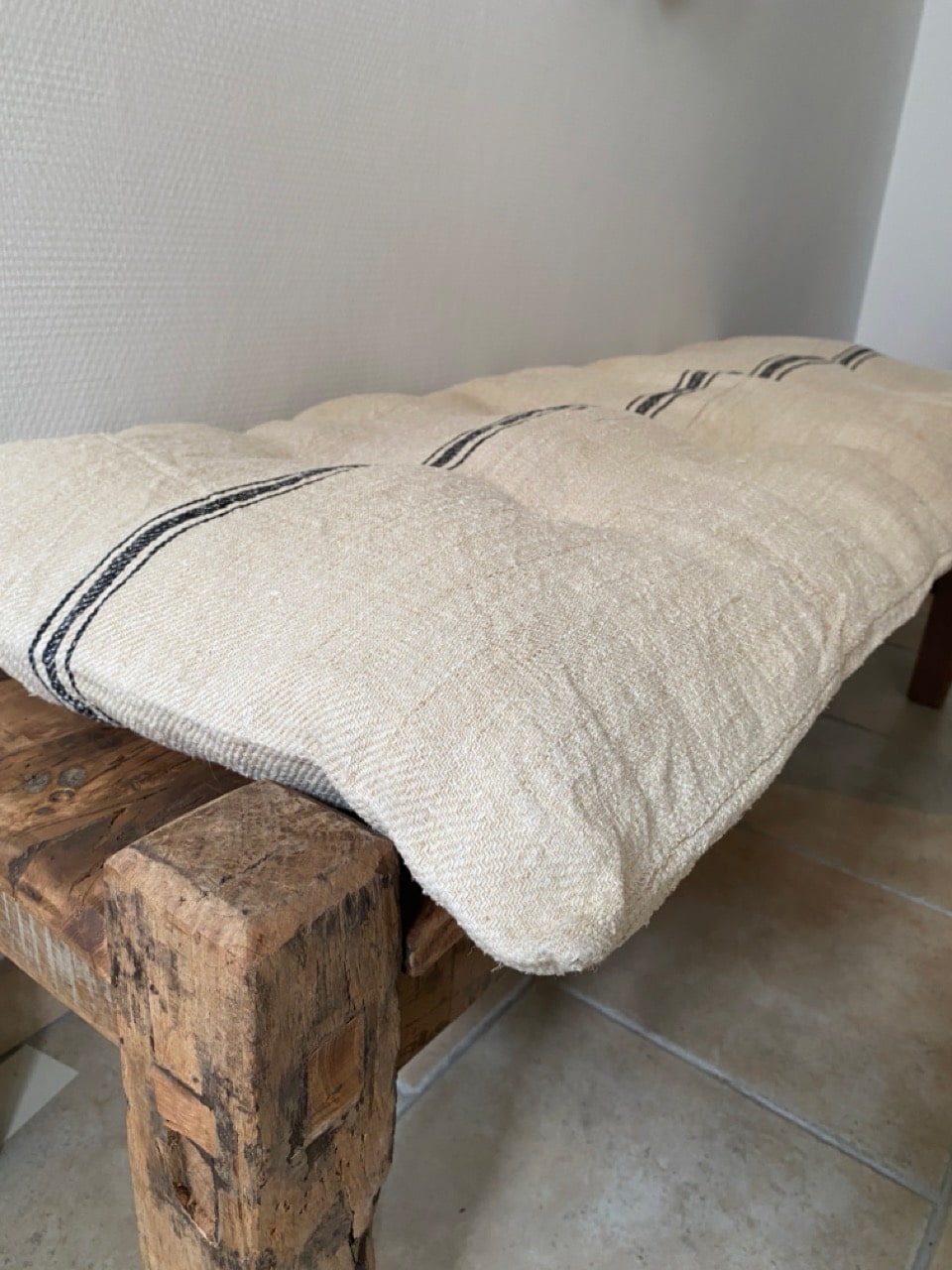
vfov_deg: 67.3
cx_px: 476
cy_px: 635
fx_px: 953
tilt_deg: -23.4
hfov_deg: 53.1
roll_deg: -2.7
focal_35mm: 26
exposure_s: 1/50
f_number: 1.8
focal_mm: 4.25
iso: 125
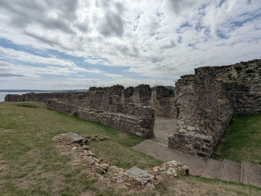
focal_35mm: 16
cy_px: 98
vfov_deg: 78.1
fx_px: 121
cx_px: 130
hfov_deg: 94.5
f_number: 2.2
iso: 44
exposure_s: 1/4651
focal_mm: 2.35
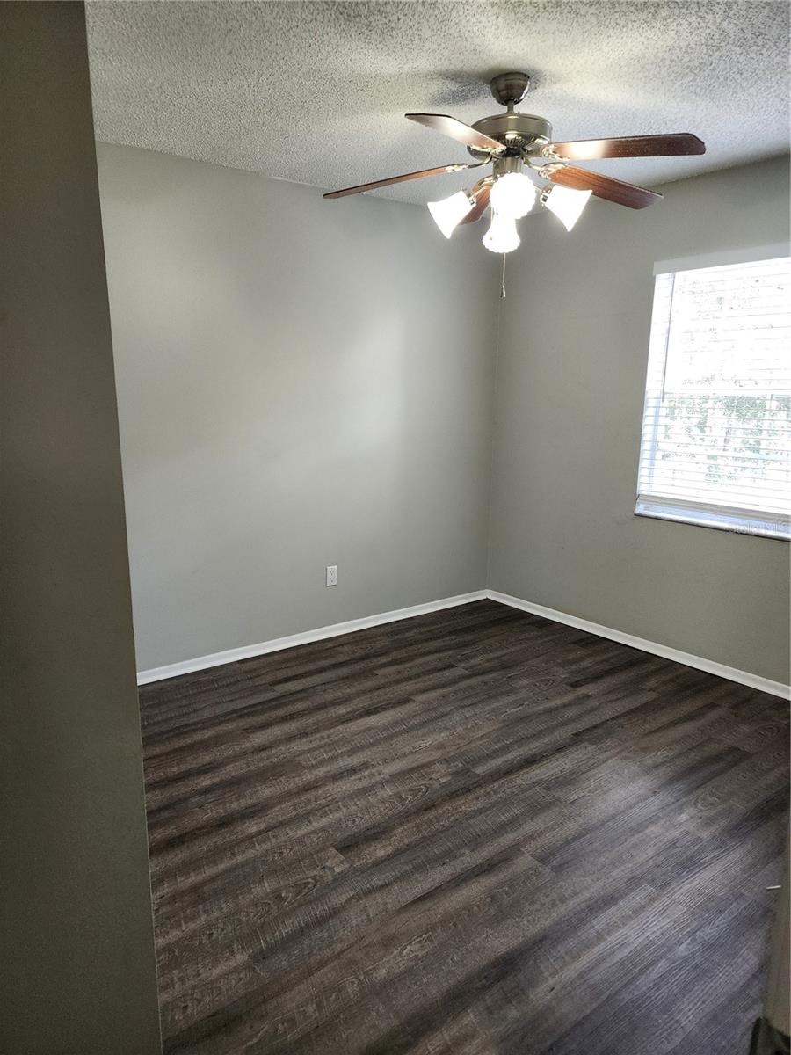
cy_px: 528
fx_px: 701
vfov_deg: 73.9
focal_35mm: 23
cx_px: 396
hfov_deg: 58.9
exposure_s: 1/120
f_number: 1.8
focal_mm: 6.4
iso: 200
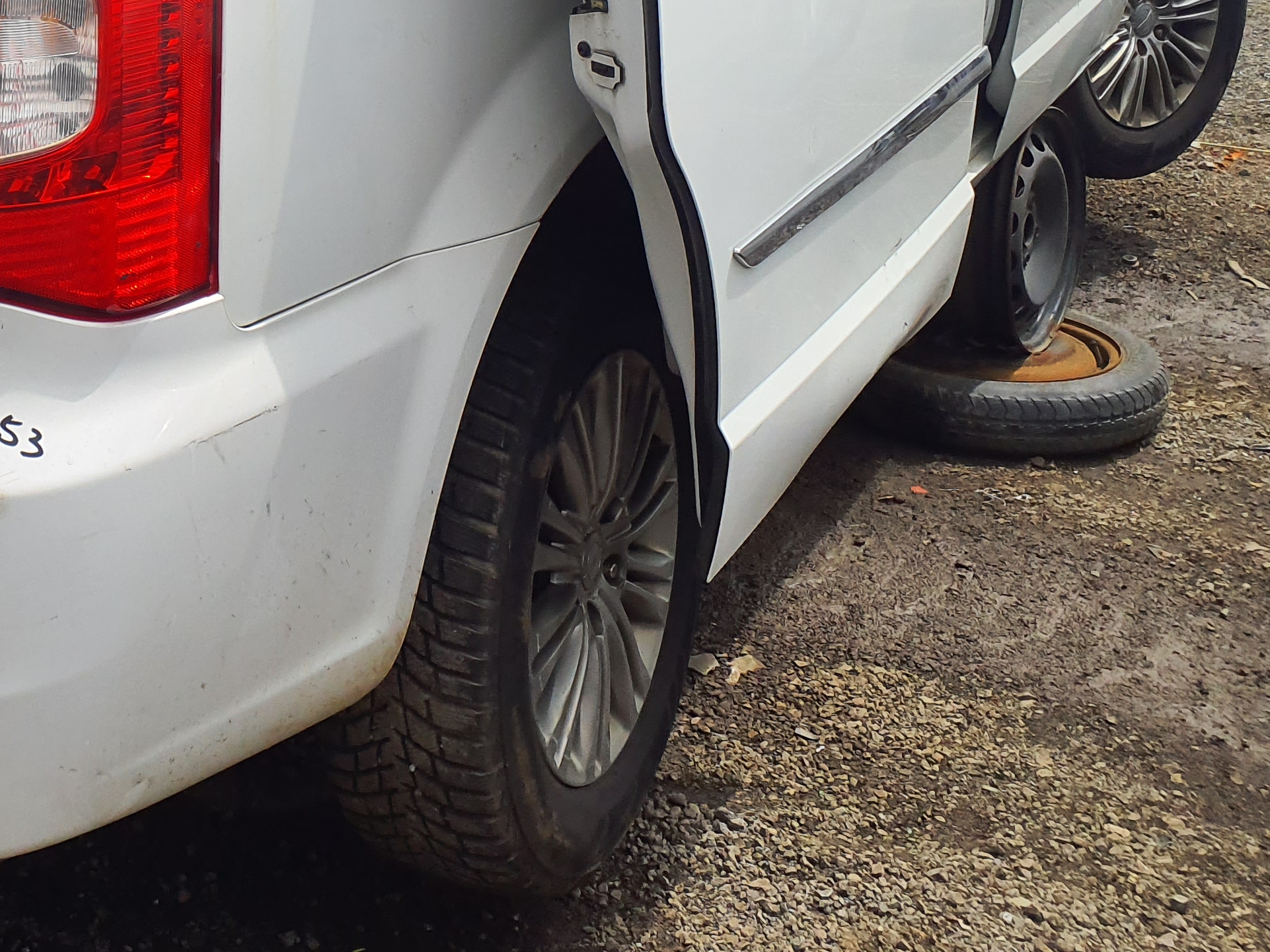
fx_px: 2128
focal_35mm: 58
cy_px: 13
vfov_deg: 24.2
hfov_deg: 31.2
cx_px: 46
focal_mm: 3.58
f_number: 1.9
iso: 40
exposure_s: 1/2712
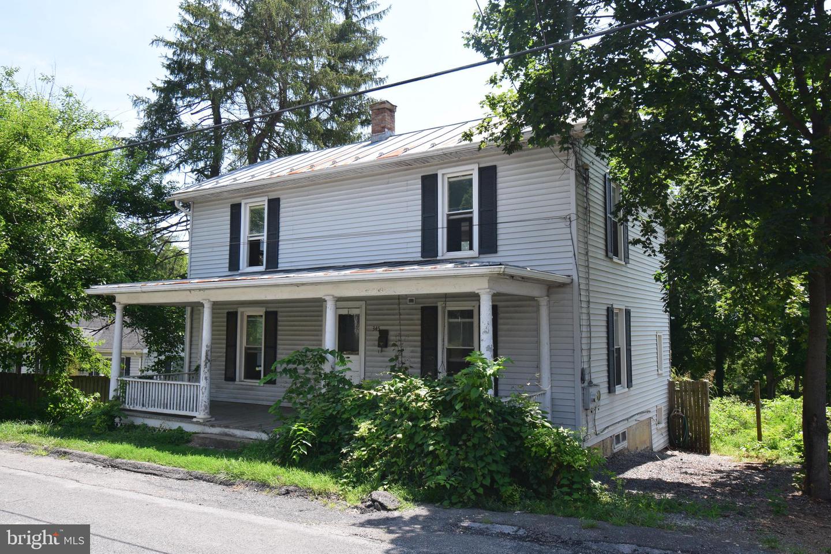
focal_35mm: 27
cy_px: 277
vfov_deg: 47.9
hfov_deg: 67.4
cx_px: 416
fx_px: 623
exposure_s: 1/250
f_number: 10
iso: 400
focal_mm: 18
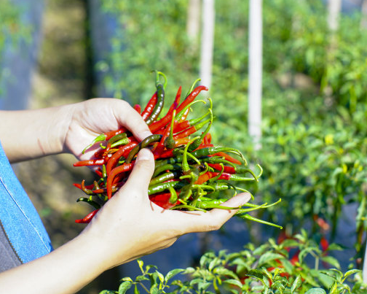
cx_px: 199
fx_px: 619
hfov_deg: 33.0
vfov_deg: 26.7
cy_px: 146
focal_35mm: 57
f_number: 4.5
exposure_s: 1/400
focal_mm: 50
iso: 100
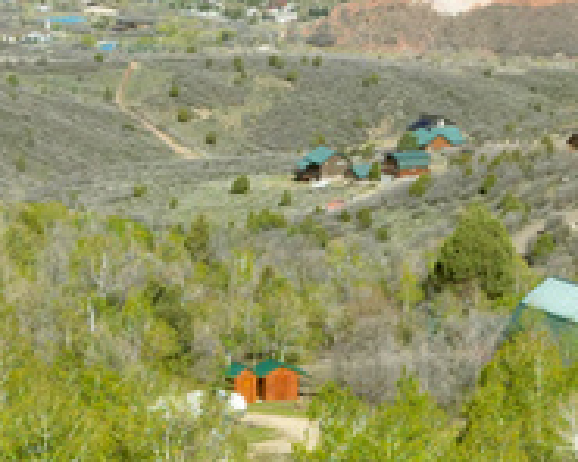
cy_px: 478
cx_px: 237
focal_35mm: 130
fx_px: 2224
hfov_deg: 14.8
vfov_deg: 11.7
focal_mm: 6.72
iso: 100
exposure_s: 1/2500
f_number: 1.7
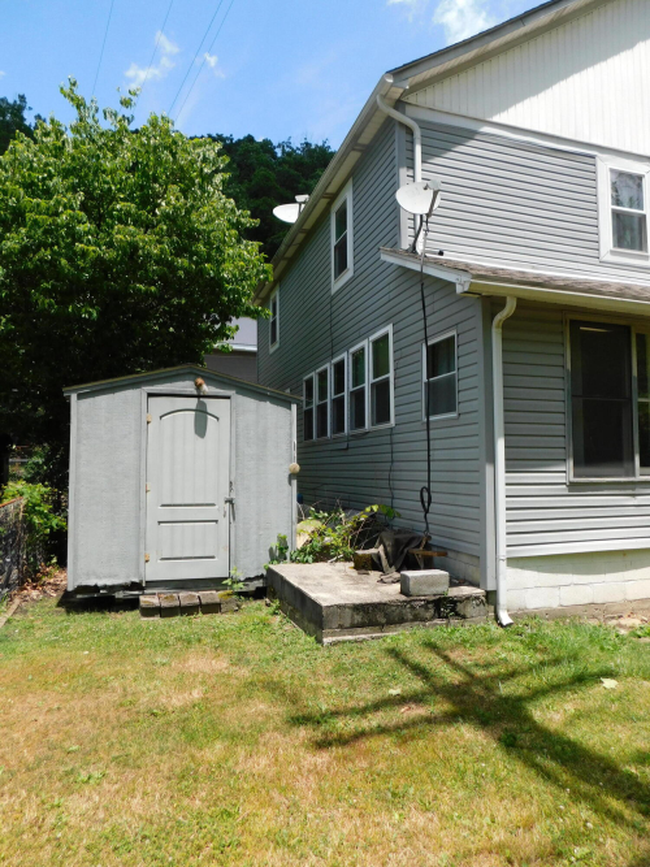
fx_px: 576
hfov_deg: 58.9
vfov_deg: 73.9
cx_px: 325
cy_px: 434
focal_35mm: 23
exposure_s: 1/800
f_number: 3
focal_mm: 4
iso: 125
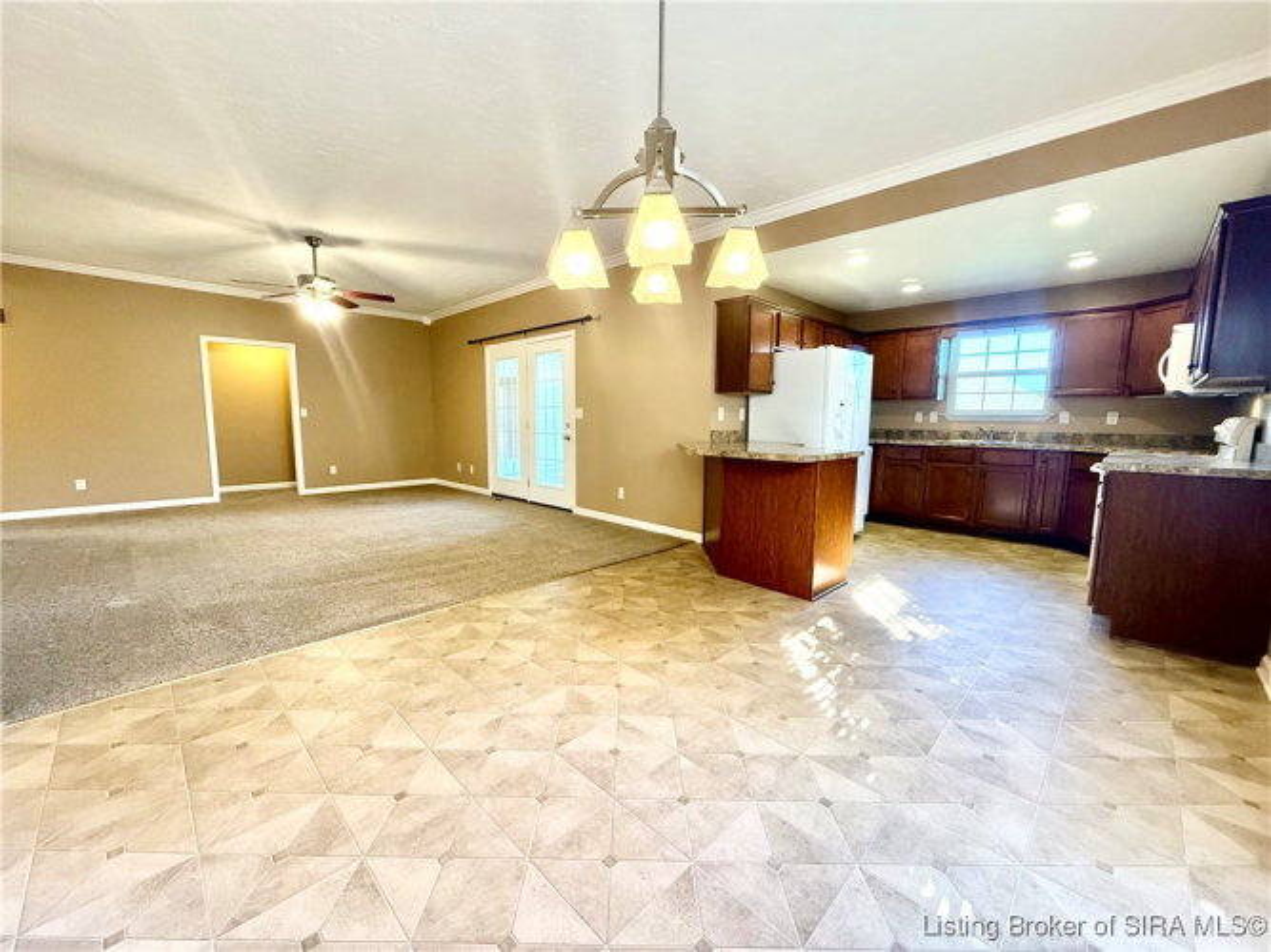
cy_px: 476
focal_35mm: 14
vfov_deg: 85.7
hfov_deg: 102.1
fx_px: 514
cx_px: 636
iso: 400
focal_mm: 2.22
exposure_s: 1/120
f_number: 2.2
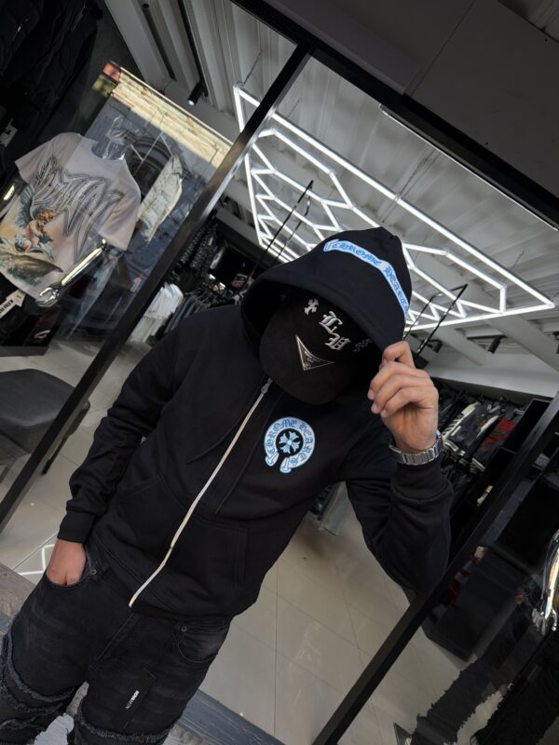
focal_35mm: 24
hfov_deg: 56.8
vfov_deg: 71.6
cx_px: 280
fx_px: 517
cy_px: 372
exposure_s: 1/461
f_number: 1.78
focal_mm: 6.76
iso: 100
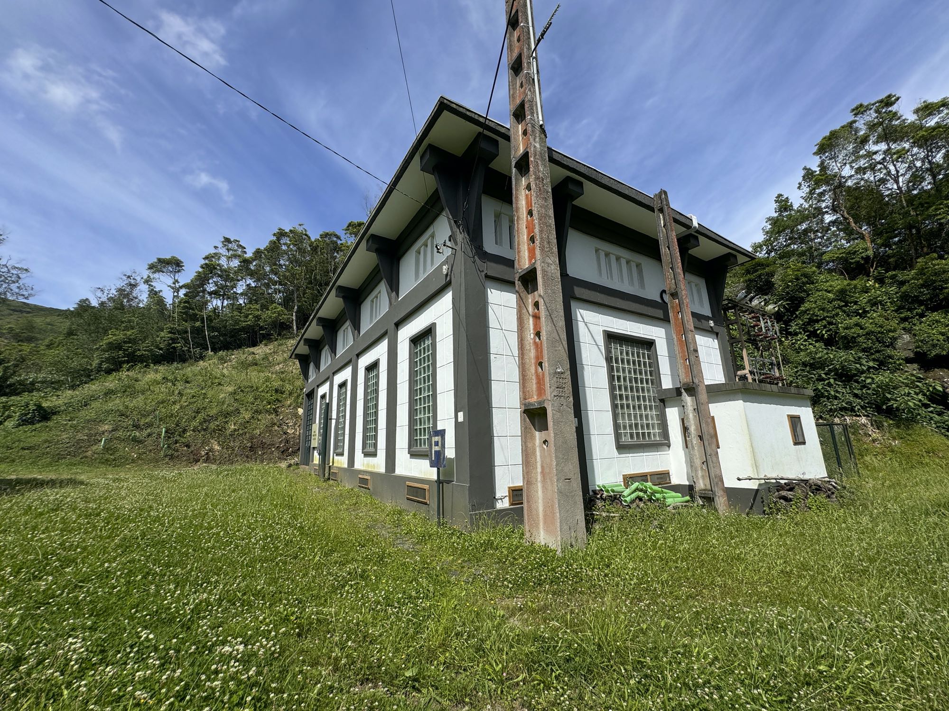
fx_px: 384
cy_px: 356
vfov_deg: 85.7
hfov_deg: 102.1
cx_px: 474
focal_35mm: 14
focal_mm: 2.22
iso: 50
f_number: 2.2
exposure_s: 1/2874
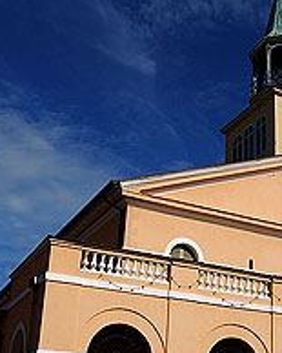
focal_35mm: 59
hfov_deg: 25.0
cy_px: 209
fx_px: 616
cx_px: 257
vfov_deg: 31.9
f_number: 10
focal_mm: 18
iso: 100
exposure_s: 1/400
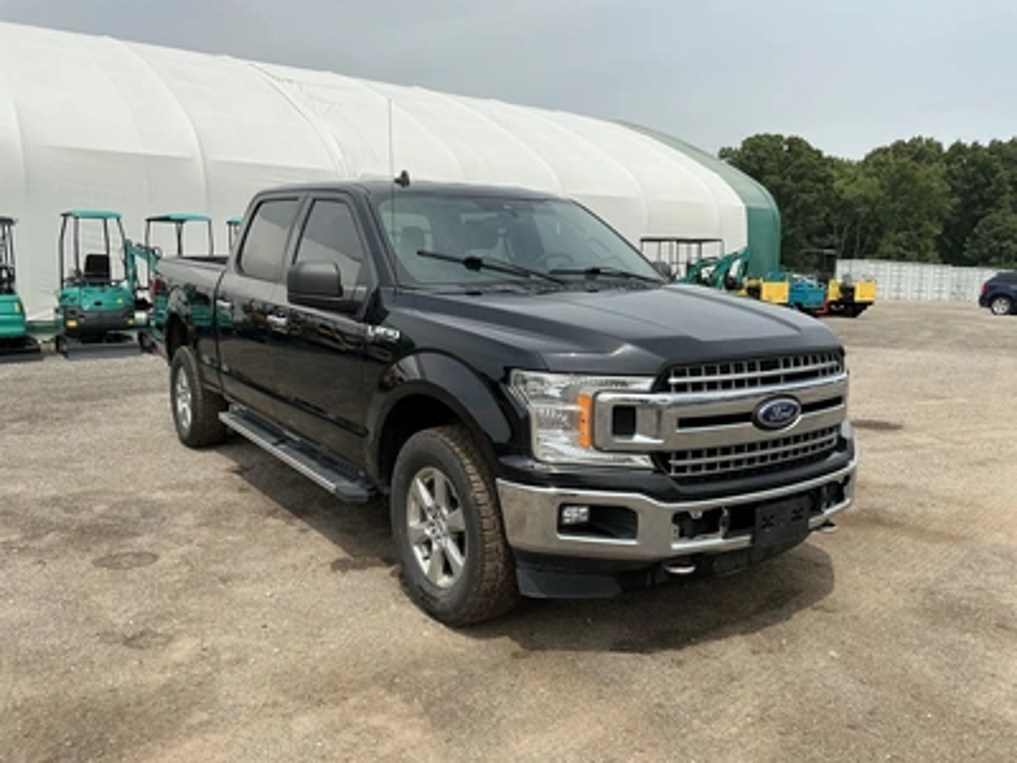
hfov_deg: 63.4
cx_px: 508
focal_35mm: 28
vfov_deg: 49.7
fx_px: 823
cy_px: 382
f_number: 1.8
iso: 25
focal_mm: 3
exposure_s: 1/2227
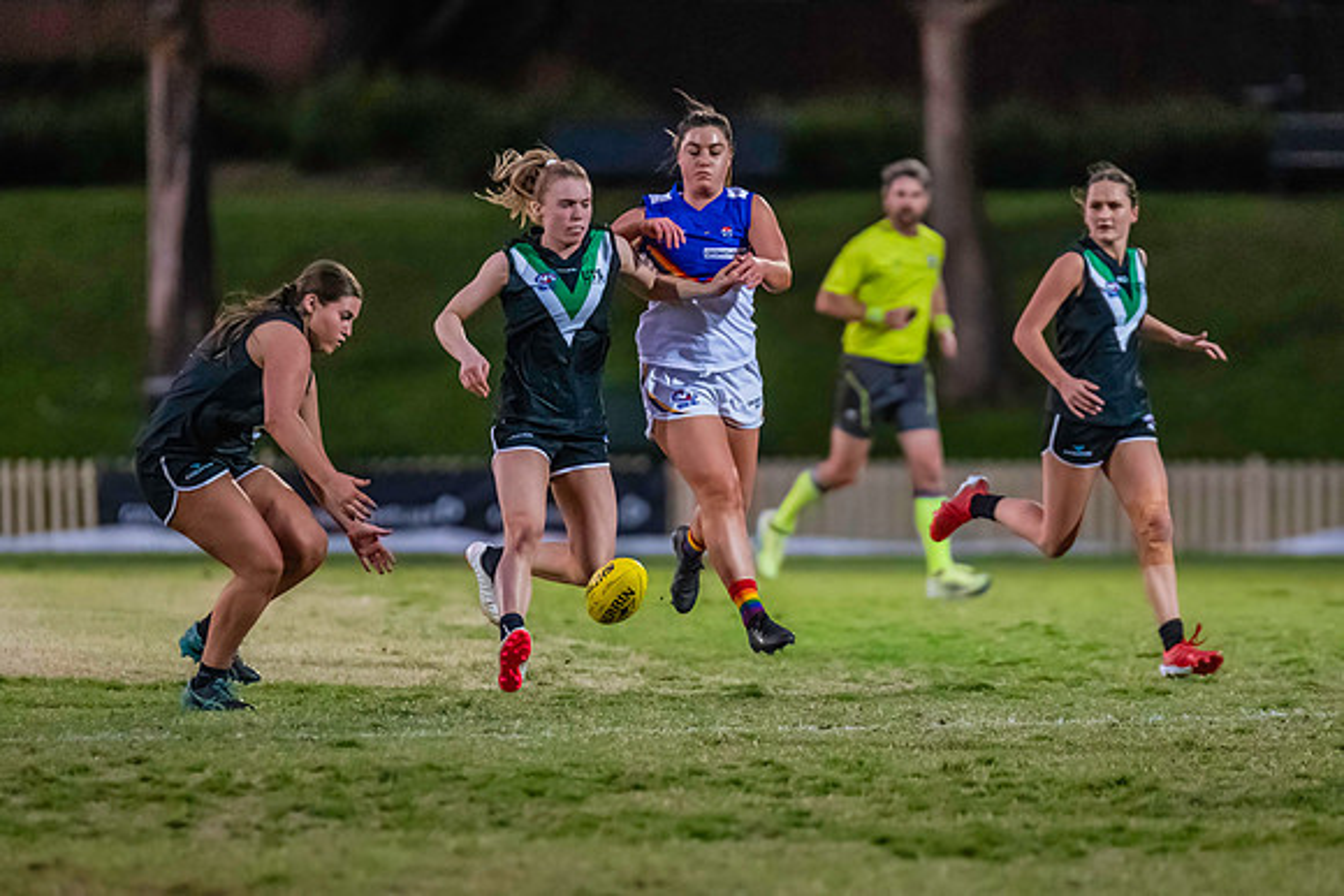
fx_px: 18294
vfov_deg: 2.8
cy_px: 511
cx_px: 750
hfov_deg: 4.2
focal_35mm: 490
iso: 10000
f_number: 2.8
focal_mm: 300
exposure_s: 1/1250
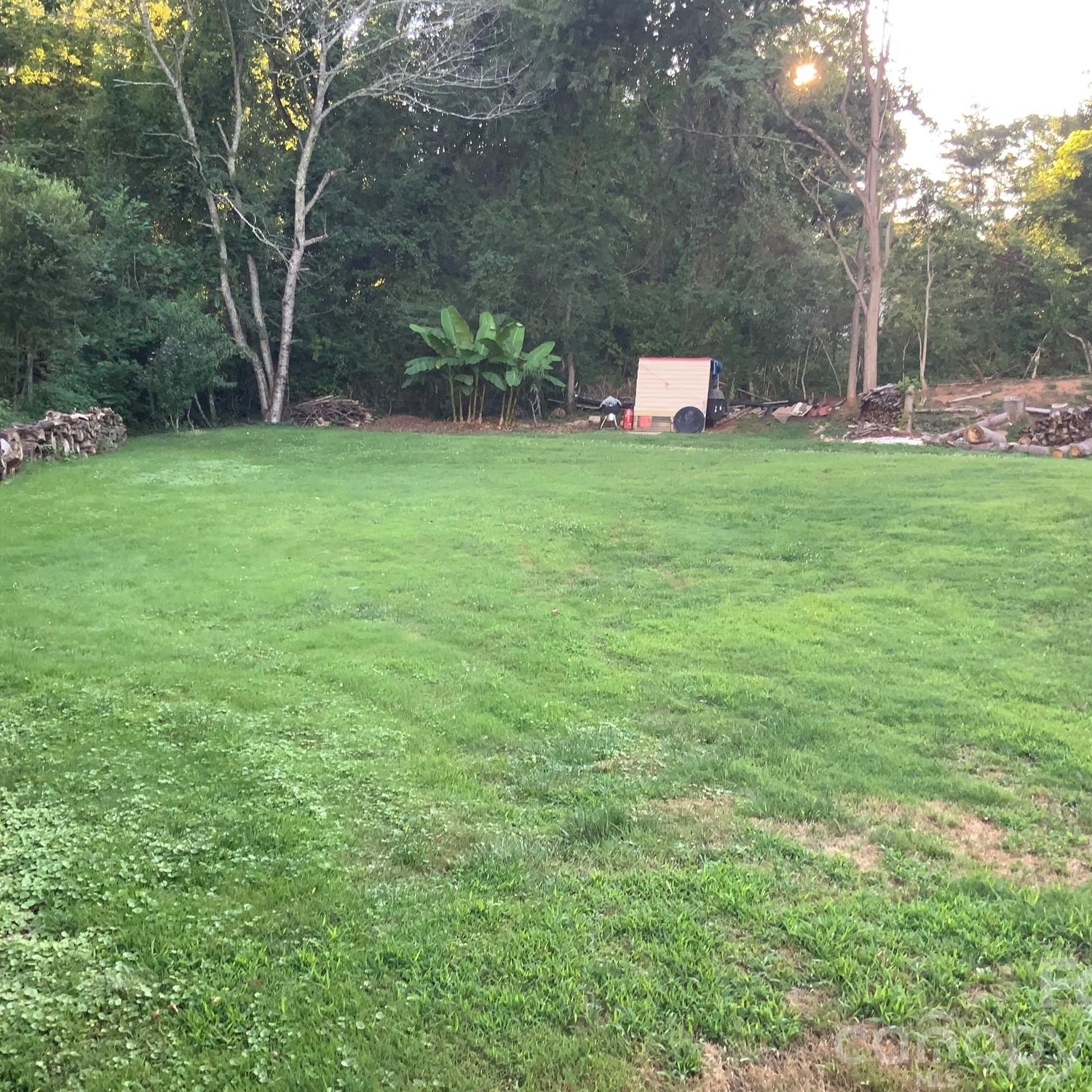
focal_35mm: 35
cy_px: 541
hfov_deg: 47.2
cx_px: 527
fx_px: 1249
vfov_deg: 47.2
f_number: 1.8
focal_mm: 3
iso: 40
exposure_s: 1/120
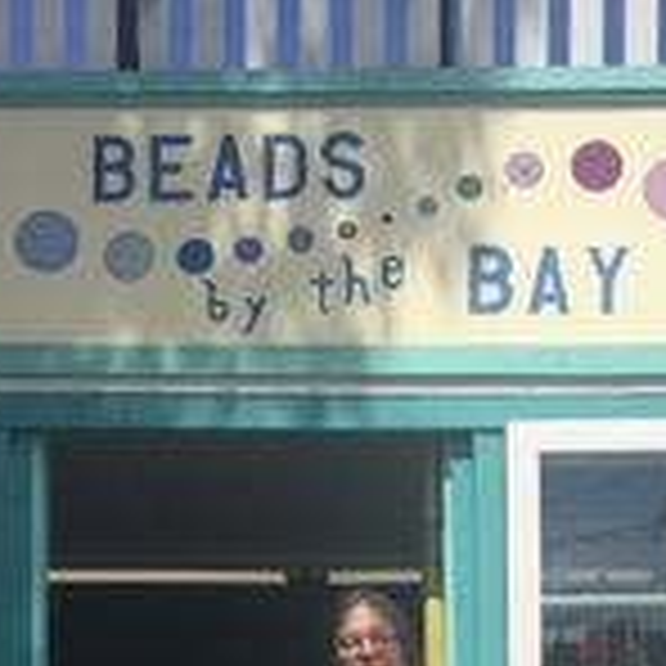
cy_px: 801
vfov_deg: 19.6
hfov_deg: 20.9
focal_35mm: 83
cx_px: 360
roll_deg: +0.0
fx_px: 1807
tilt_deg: +7.6
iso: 32
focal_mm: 4.15
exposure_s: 1/3049
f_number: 2.2
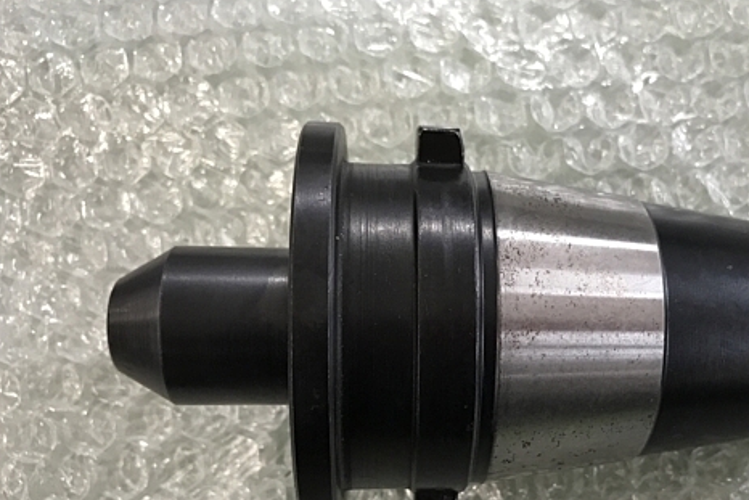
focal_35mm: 40
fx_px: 832
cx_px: 510
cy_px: 365
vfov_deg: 32.9
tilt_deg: -80.2
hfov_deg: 47.5
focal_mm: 3.99
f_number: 1.8
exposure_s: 1/17
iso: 40
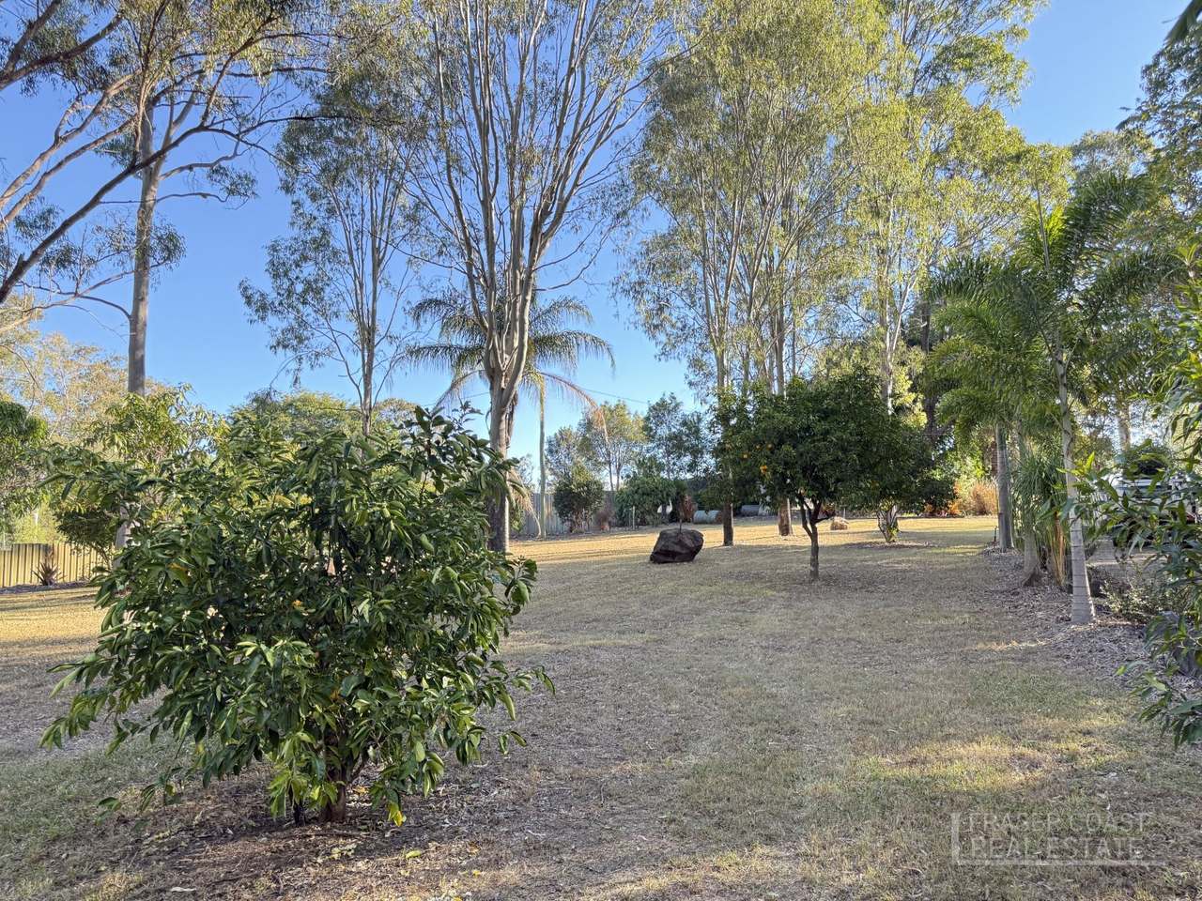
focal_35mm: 24
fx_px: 833
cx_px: 601
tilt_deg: +7.2
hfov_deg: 71.6
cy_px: 450
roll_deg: +0.6
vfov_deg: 56.8
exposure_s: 1/227
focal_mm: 6.76
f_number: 1.78
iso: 100
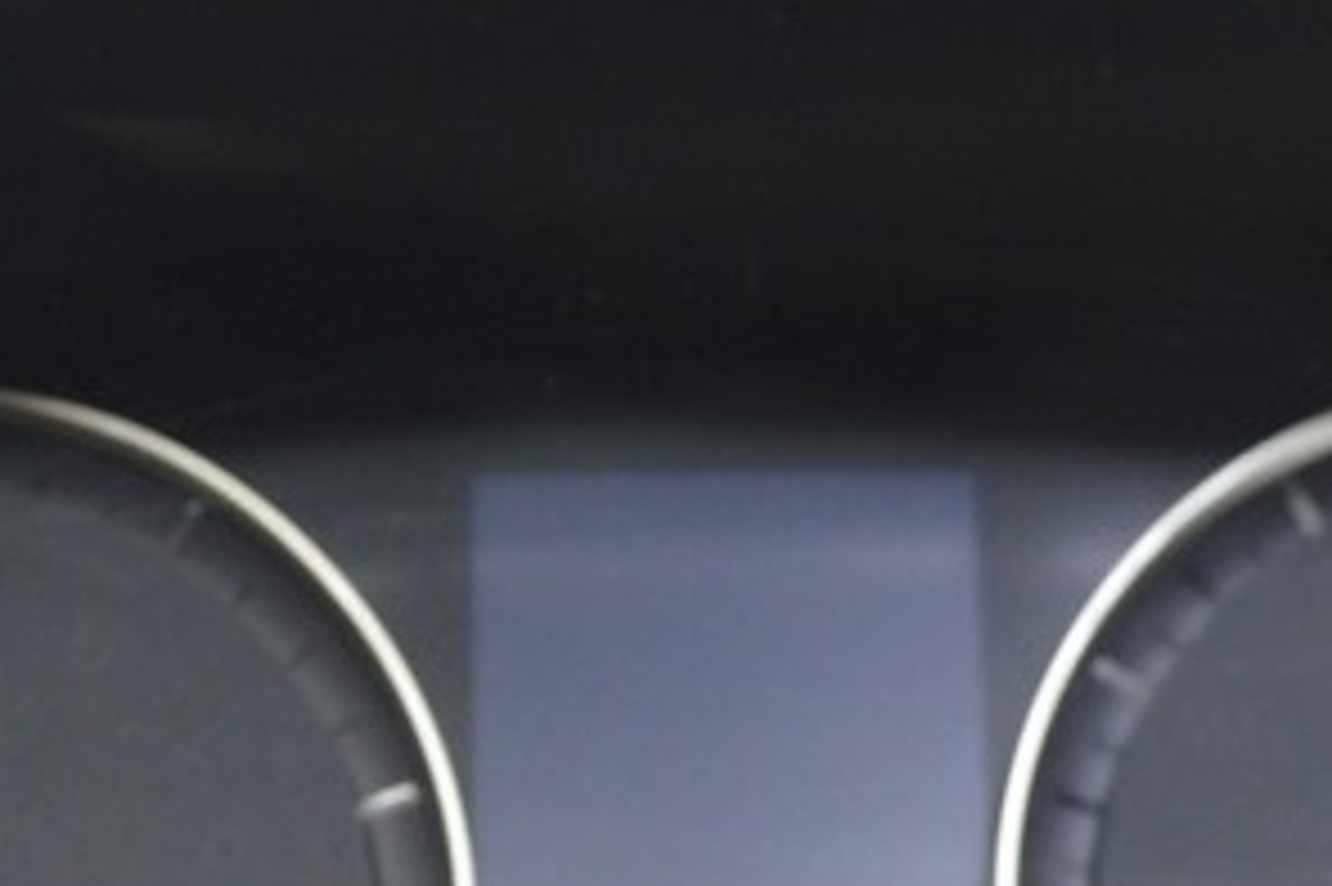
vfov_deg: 10.1
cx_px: 657
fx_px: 4992
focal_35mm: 135
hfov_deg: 15.2
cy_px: 902
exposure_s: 1/20
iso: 400
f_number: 5.6
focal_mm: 26
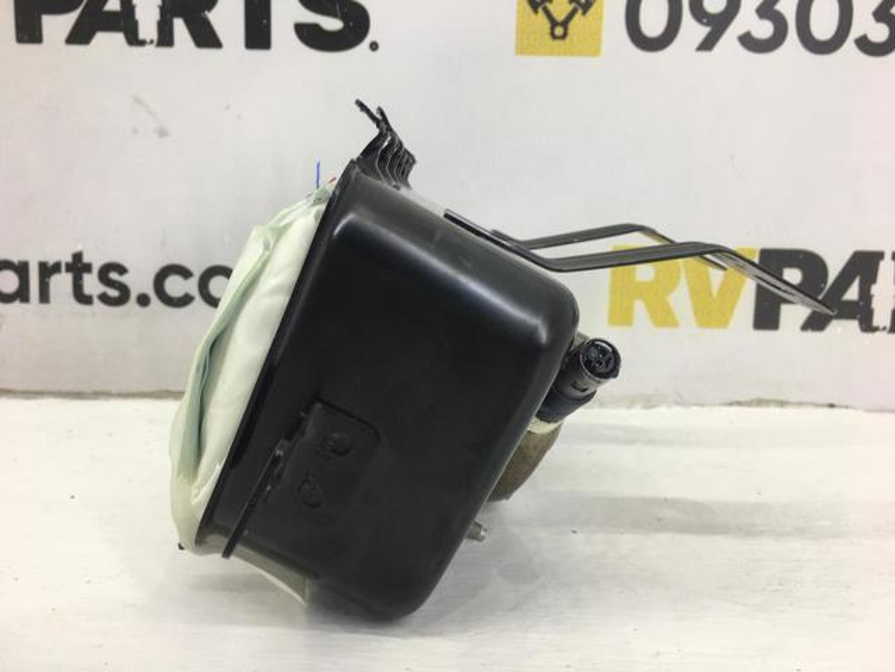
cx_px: 448
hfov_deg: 61.7
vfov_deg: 48.2
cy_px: 336
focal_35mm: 29
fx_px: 750
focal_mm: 4.15
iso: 32
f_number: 2.2
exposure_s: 1/50
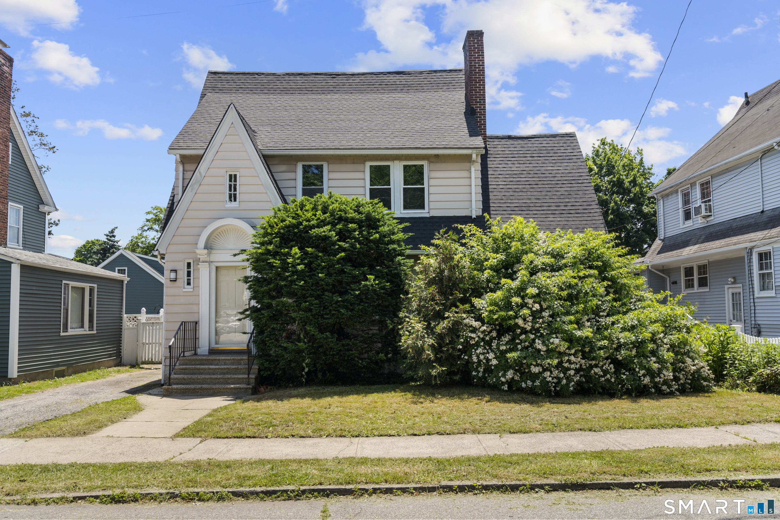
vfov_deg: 43.6
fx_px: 650
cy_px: 260
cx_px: 390
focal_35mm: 30
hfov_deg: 61.9
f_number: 9
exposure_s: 1/30
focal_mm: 30
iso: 200
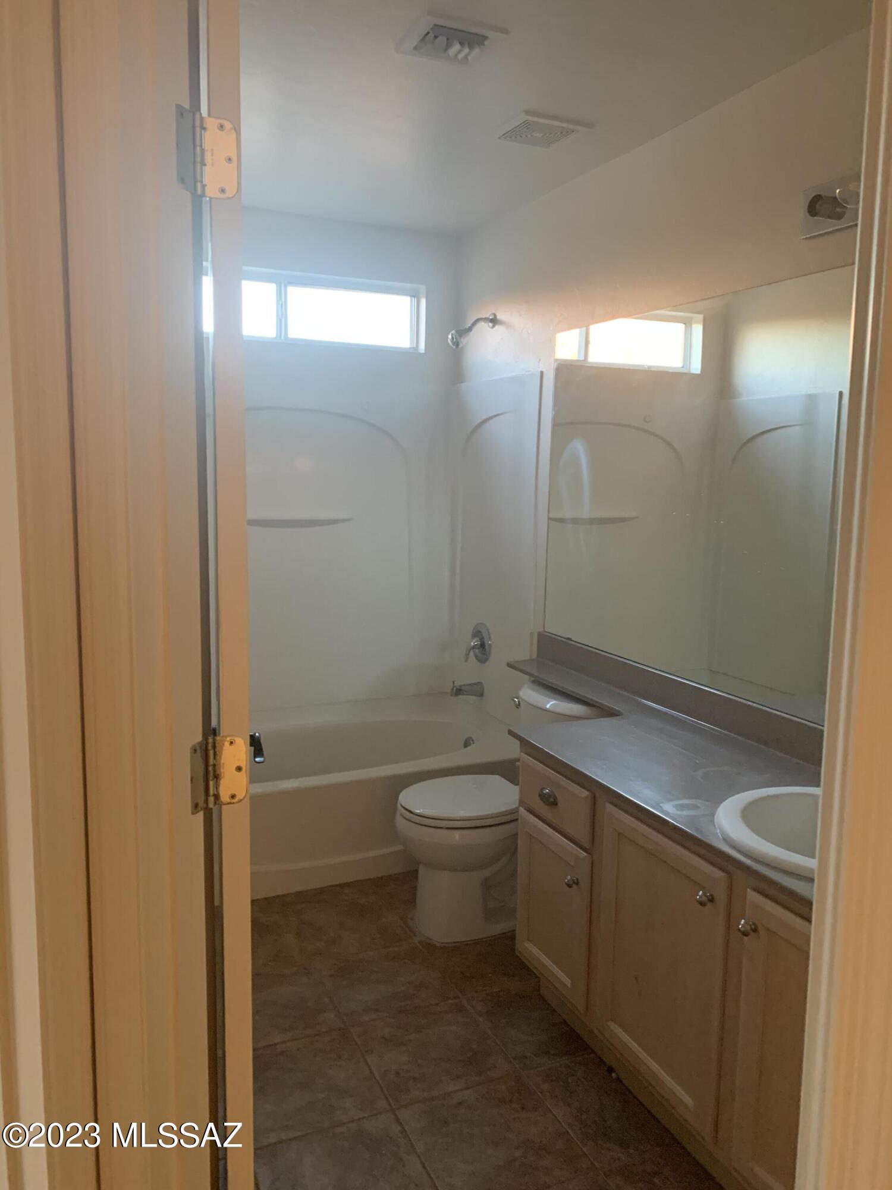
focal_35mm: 26
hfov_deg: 53.1
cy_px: 595
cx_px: 446
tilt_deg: -7.5
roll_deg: -0.3
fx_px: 893
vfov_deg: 67.3
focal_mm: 4.25
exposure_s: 1/40
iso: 400
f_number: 1.8
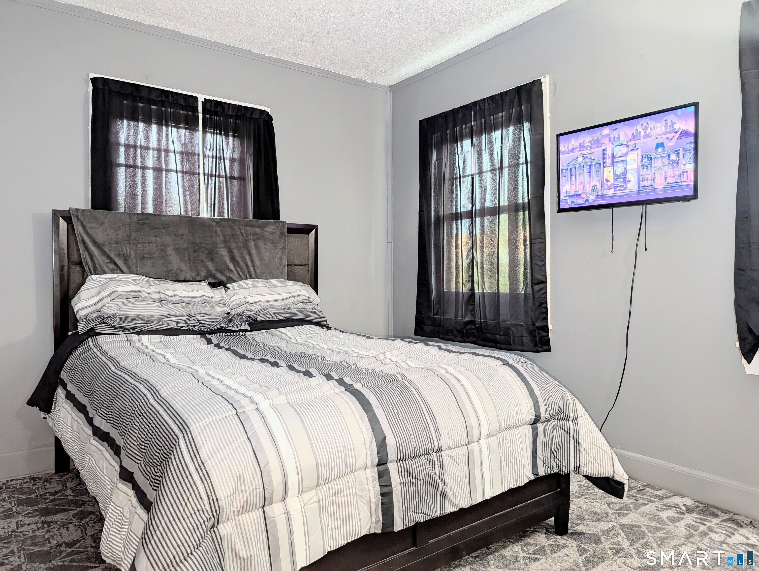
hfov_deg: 71.5
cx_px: 380
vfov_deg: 56.9
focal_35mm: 24
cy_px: 286
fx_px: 527
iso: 62
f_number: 1.68
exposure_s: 1/63.5
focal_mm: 6.9
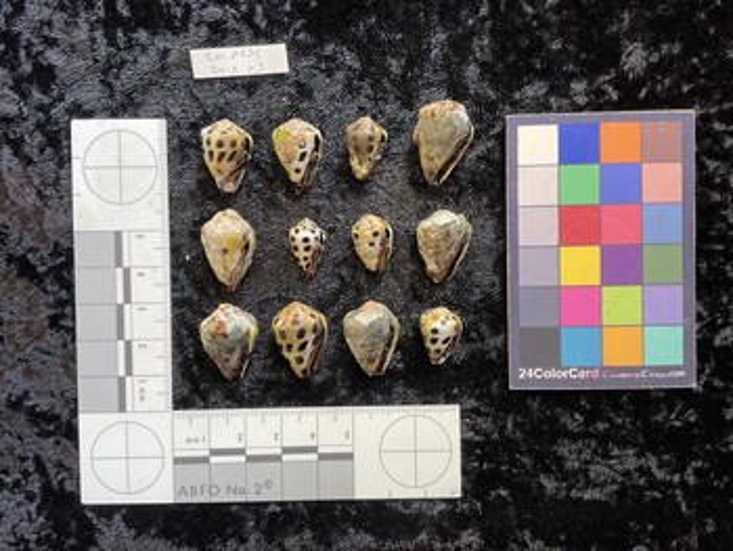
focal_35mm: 29
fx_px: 615
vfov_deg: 48.3
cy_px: 276
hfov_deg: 61.6
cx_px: 366
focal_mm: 3
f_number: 1.8
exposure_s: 1/50
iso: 50
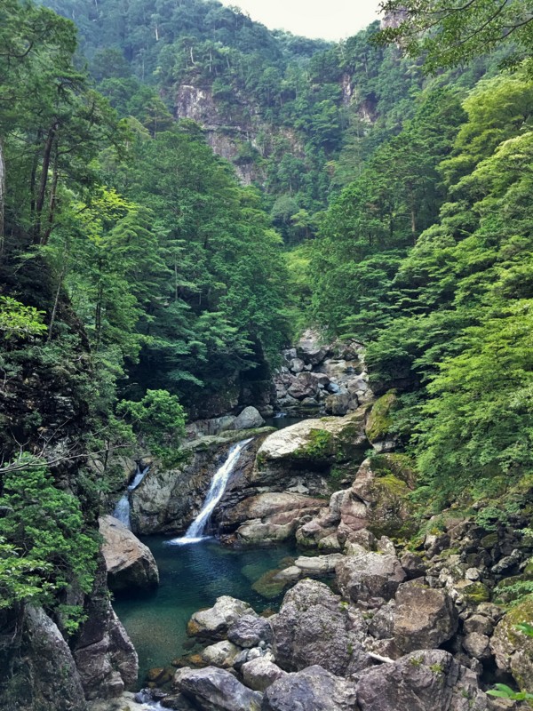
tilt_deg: +1.9
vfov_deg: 61.7
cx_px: 266
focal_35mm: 29
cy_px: 356
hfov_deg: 48.2
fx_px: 595
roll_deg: +1.9
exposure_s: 1/15
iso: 32
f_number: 2.2
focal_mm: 4.15
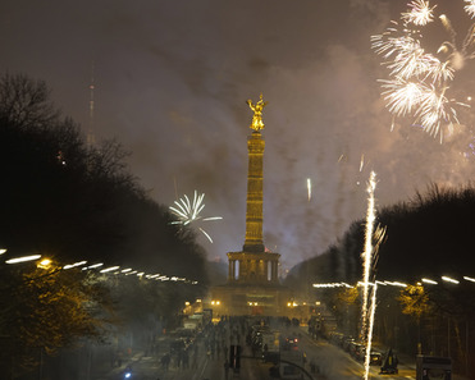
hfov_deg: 8.5
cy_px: 191
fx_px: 3206
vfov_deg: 6.8
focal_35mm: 228
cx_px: 238
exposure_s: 1/2.5
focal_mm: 200
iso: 1600
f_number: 7.1
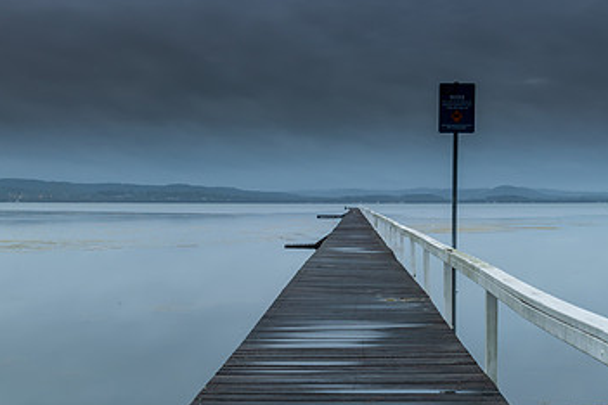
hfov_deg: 38.1
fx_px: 878
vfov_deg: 25.8
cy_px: 273
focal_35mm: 52
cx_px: 360
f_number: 9
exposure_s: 6
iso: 100
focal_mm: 31
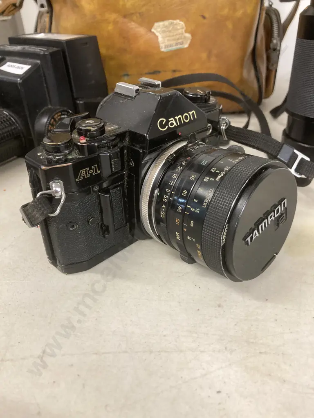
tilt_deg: -30.5
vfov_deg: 63.4
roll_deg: +4.2
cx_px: 157
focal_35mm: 28
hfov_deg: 49.7
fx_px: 339
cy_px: 209
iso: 200
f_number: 1.8
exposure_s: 1/50
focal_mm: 3.99
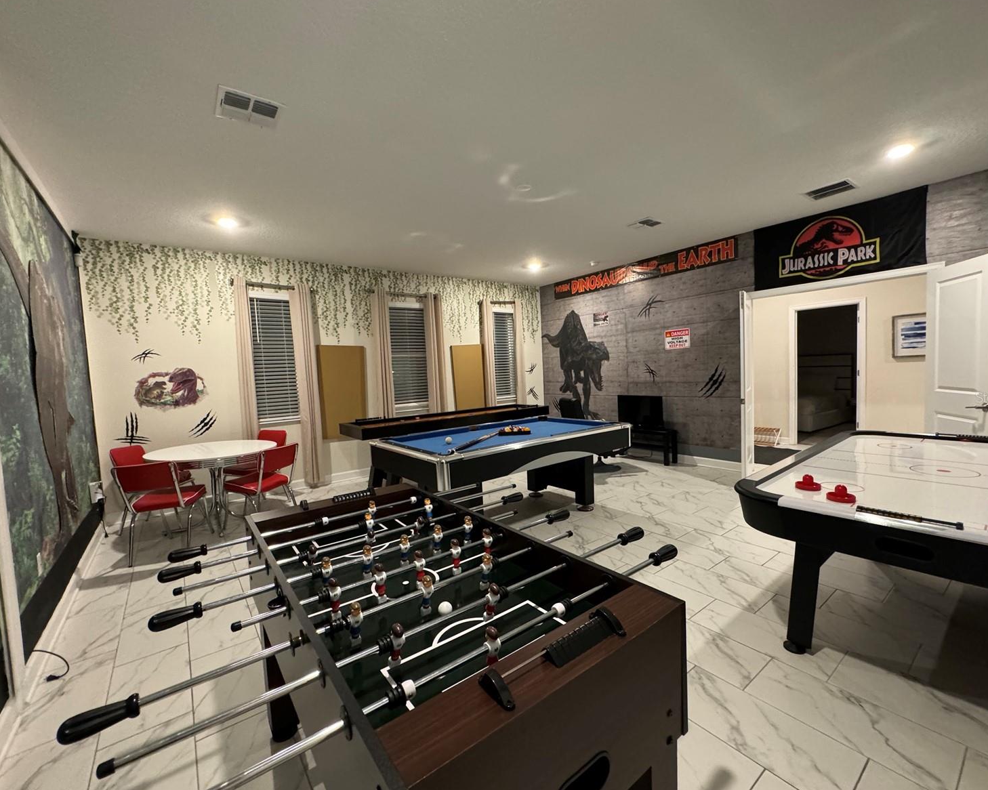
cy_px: 397
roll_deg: +2.7
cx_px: 497
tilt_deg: -4.6
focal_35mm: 15
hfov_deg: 96.8
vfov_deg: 84.0
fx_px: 439
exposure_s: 1/60
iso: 800
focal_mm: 2.22
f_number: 2.2
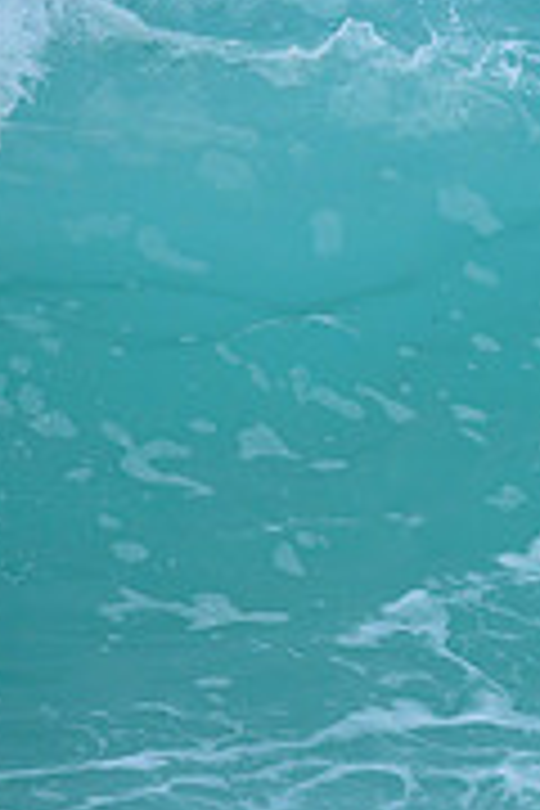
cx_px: 1309
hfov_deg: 0.4
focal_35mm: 3536
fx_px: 79554
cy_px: 505
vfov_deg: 0.6
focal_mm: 800
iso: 360
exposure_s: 1/2500
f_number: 6.3
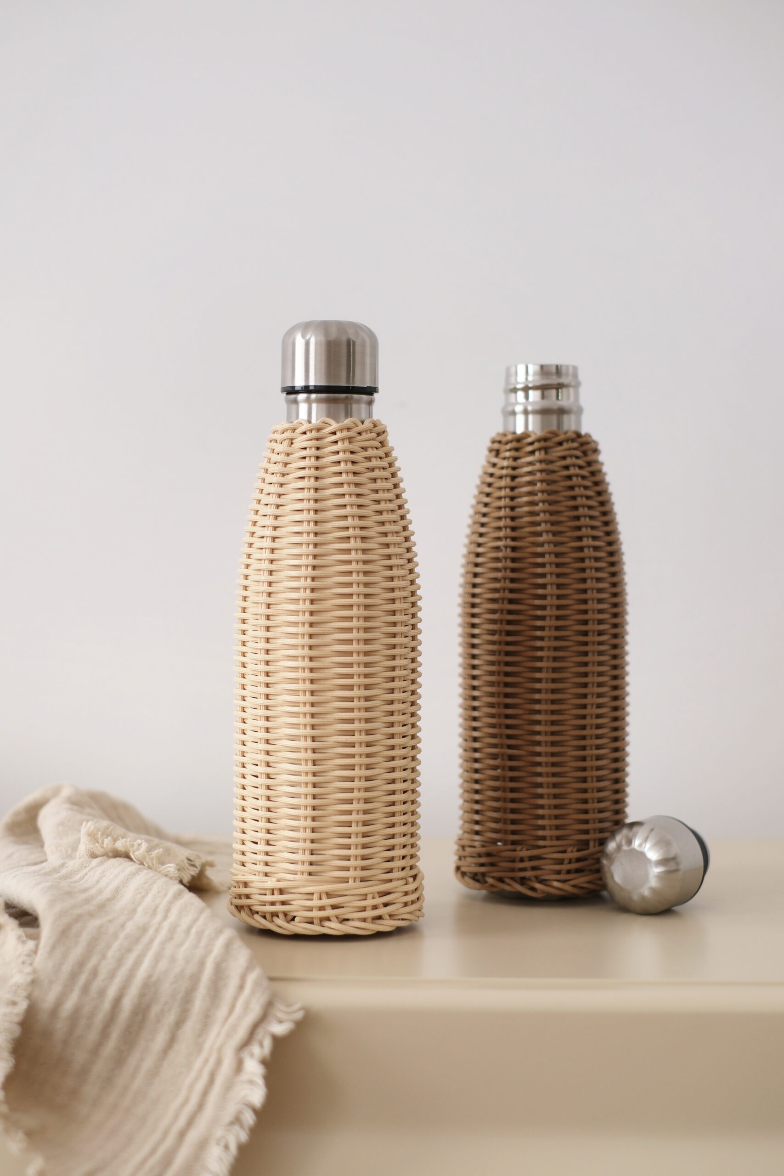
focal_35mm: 53
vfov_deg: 37.5
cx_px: 392
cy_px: 588
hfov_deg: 25.5
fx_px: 1731
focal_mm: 35
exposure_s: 1/52
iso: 1600
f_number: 4
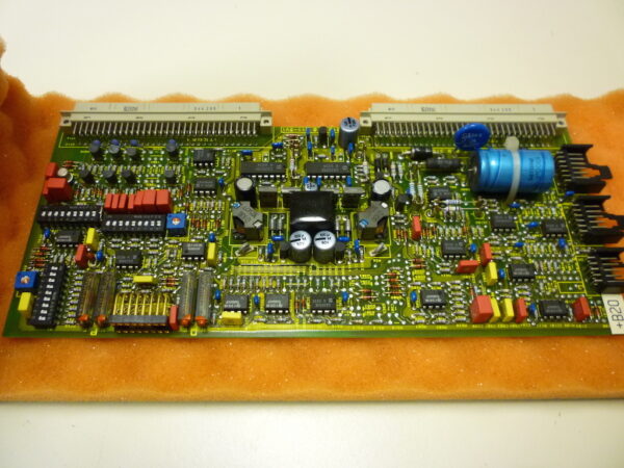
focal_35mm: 29
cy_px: 234
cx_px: 312
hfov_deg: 61.7
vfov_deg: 48.2
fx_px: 523
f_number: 3.3
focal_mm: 5.2
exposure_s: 1/15
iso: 400
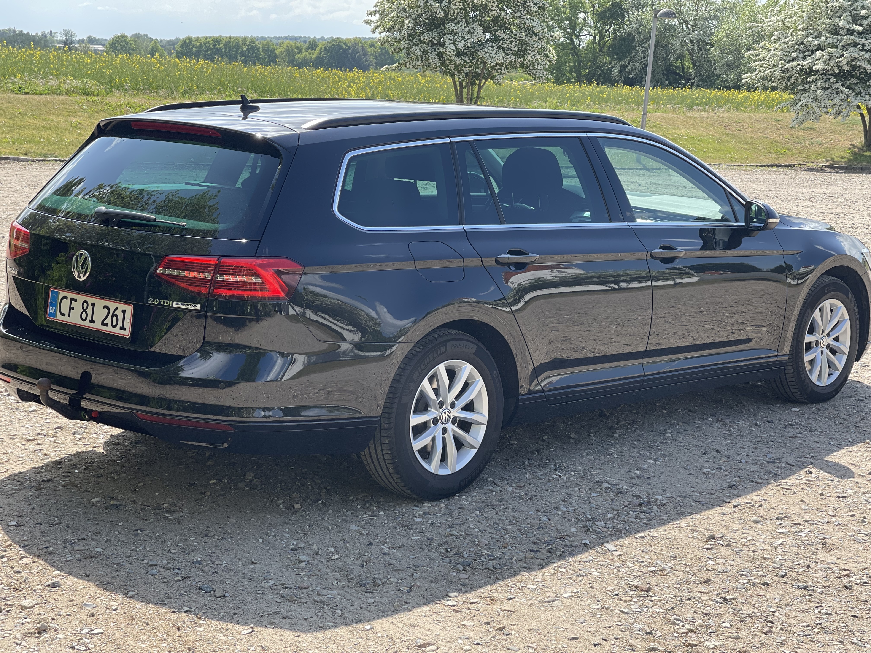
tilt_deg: -9.3
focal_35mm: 64
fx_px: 1610
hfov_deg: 30.3
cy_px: 326
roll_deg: -1.0
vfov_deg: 22.9
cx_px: 436
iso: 32
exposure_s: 1/455
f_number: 2.2
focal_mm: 7.5
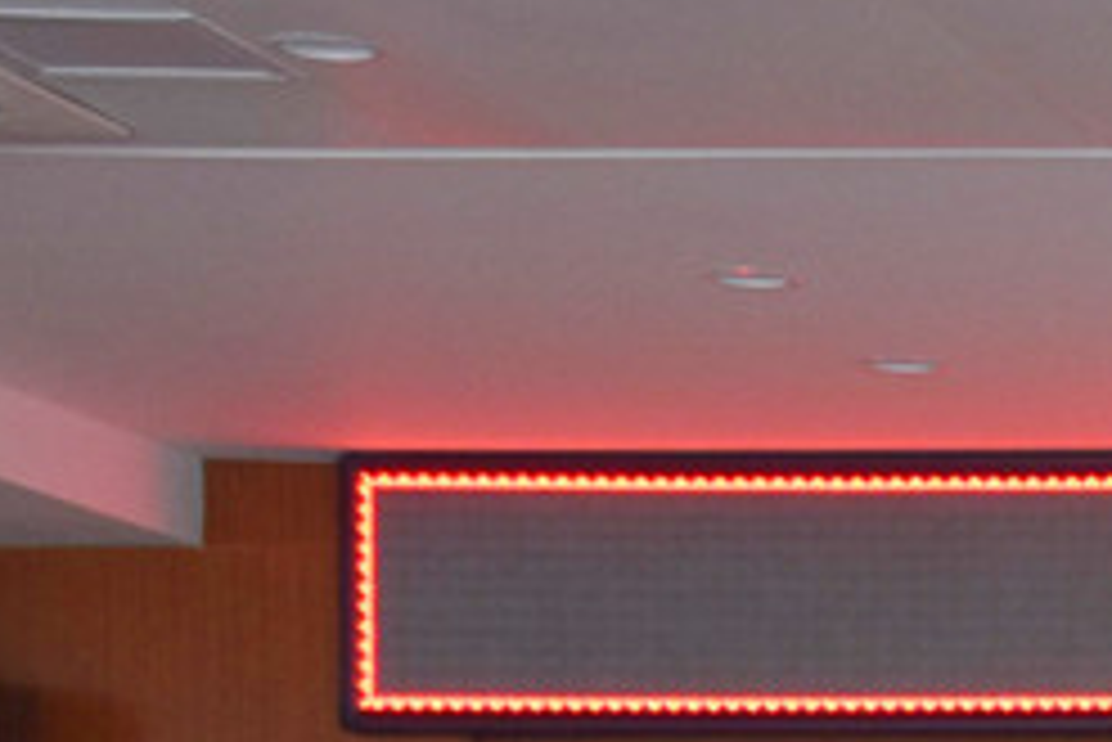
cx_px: 2935
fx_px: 5625
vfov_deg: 7.3
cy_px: 1453
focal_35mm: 182
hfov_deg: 9.6
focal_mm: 20
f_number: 5.6
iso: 560
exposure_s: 1/45
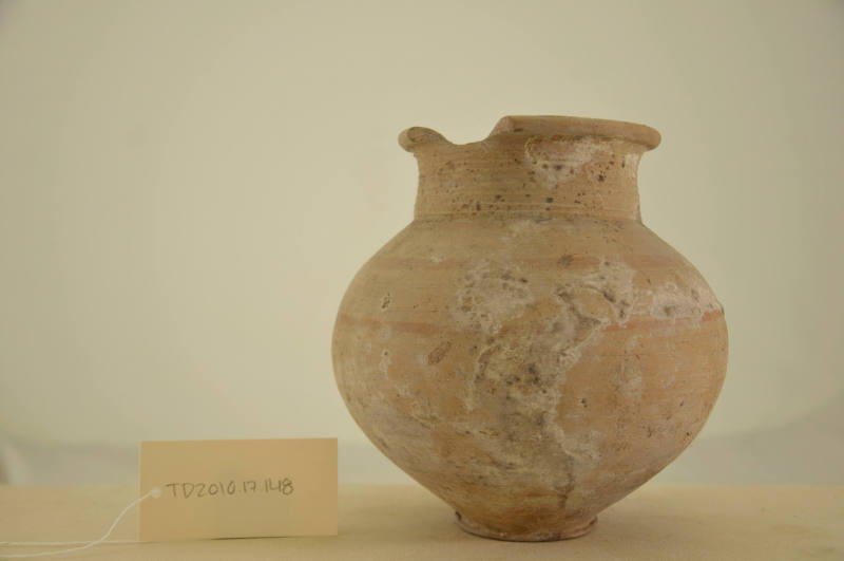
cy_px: 280
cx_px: 422
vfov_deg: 28.0
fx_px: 1124
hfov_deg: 41.2
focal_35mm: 48
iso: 200
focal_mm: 32
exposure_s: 1/50
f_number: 4.5
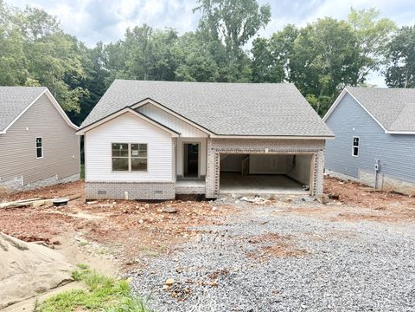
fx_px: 300
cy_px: 159
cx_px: 210
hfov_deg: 69.4
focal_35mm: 25
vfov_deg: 54.9
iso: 100
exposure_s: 1/3021
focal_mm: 6.76
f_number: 1.78
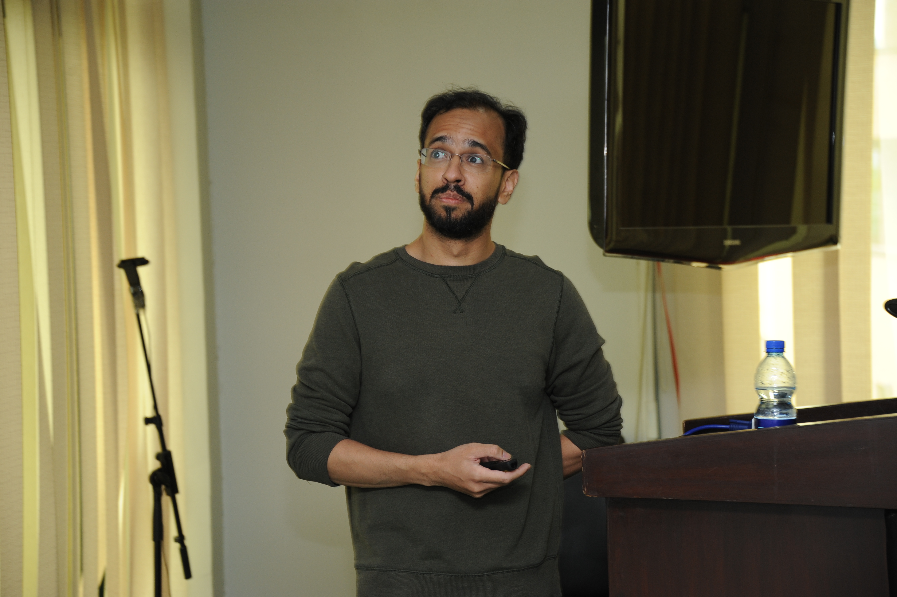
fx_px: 2291
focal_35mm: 92
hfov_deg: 22.2
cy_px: 298
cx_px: 448
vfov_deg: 14.8
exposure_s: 1/80
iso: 800
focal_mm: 92
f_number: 5.3
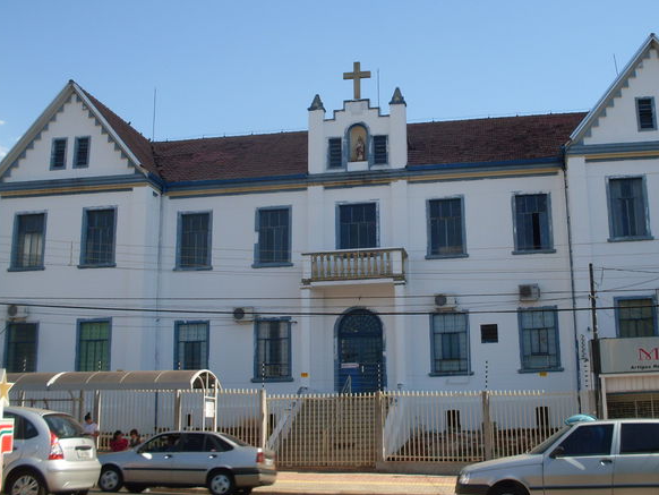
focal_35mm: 47
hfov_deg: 40.2
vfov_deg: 30.8
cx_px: 397
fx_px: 895
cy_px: 205
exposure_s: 1/180
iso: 80
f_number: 8.4
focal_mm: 6.3
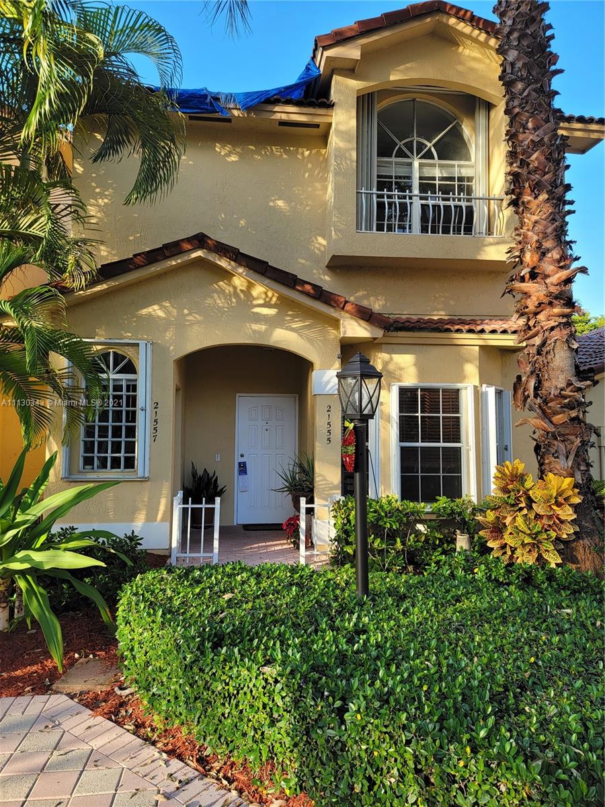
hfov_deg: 56.8
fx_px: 559
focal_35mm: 24
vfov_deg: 71.6
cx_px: 302
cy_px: 404
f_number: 1.8
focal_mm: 6.7
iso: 16
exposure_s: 1/132
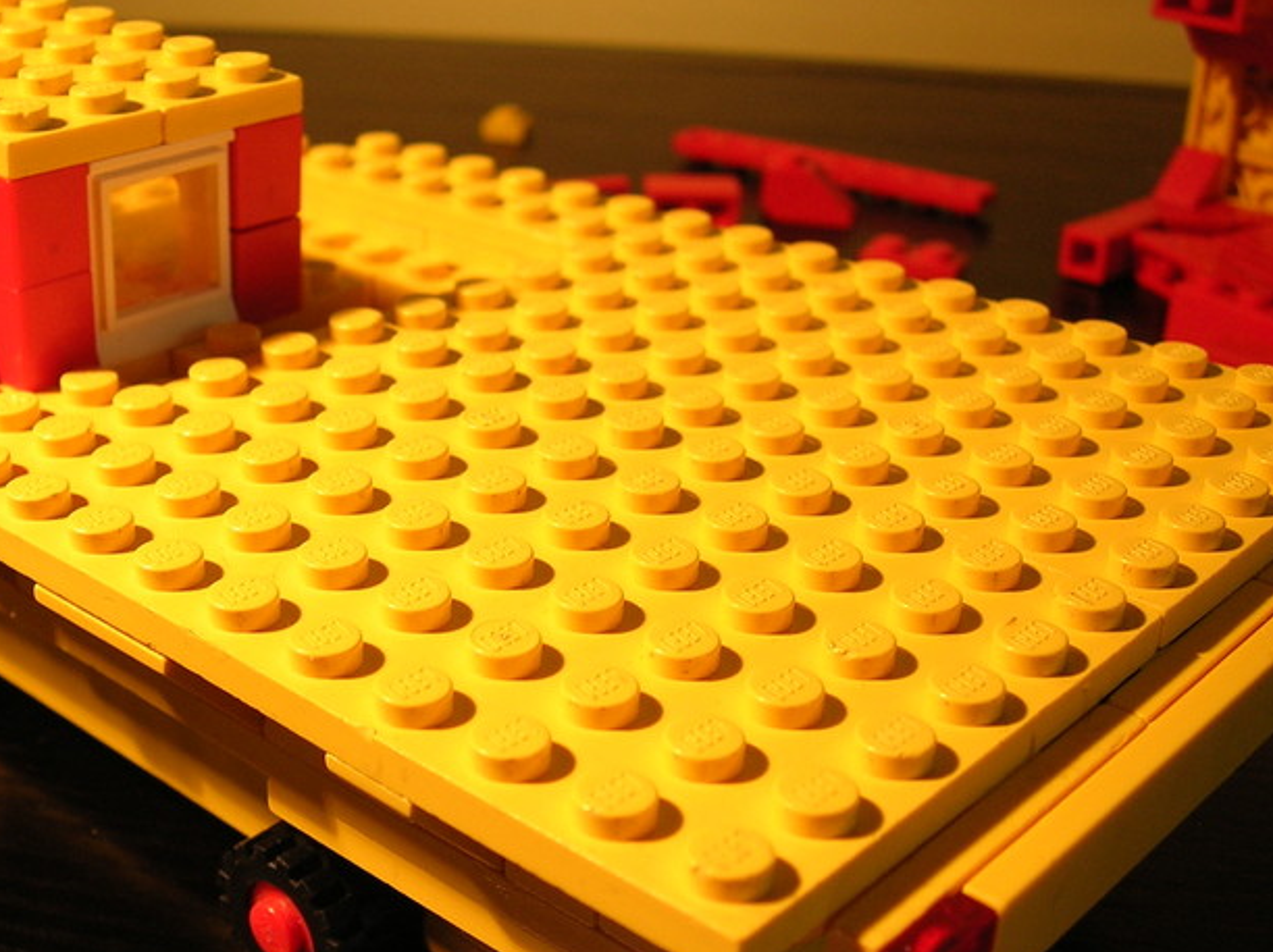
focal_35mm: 50
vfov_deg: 29.0
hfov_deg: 37.8
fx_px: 1837
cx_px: 426
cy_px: 579
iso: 50
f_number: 2.9
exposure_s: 1/13.2
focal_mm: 5.7
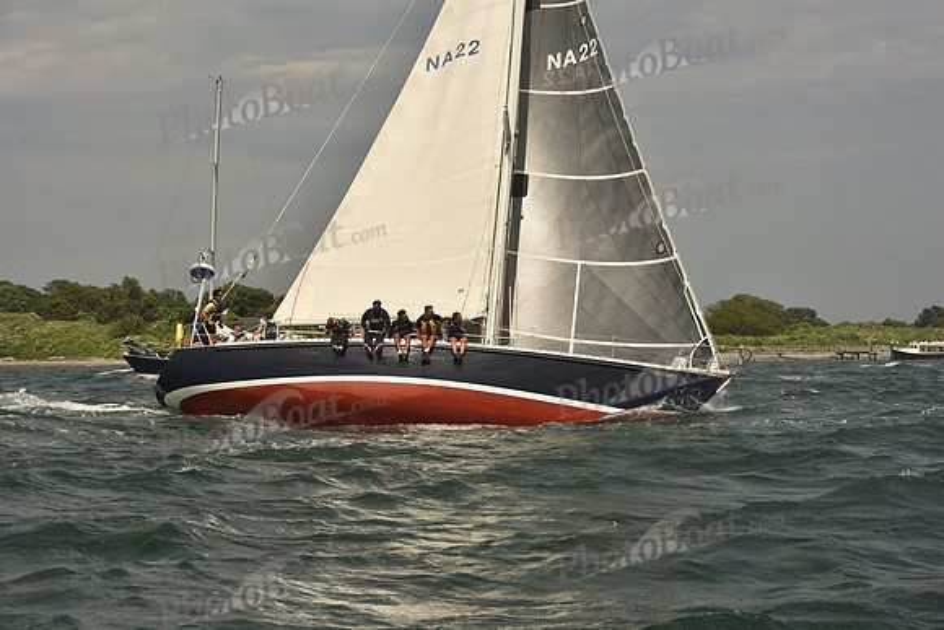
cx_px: 472
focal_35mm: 70
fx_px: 1836
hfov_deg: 28.8
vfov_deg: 19.5
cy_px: 315
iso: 250
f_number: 9
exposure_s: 1/640
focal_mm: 70
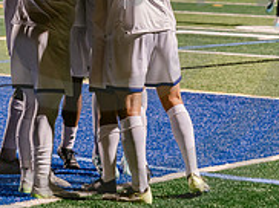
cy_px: -37
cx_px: 83
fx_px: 1731
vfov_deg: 6.8
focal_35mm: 215
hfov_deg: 9.2
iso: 2500
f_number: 3.2
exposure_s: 1/250
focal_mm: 70
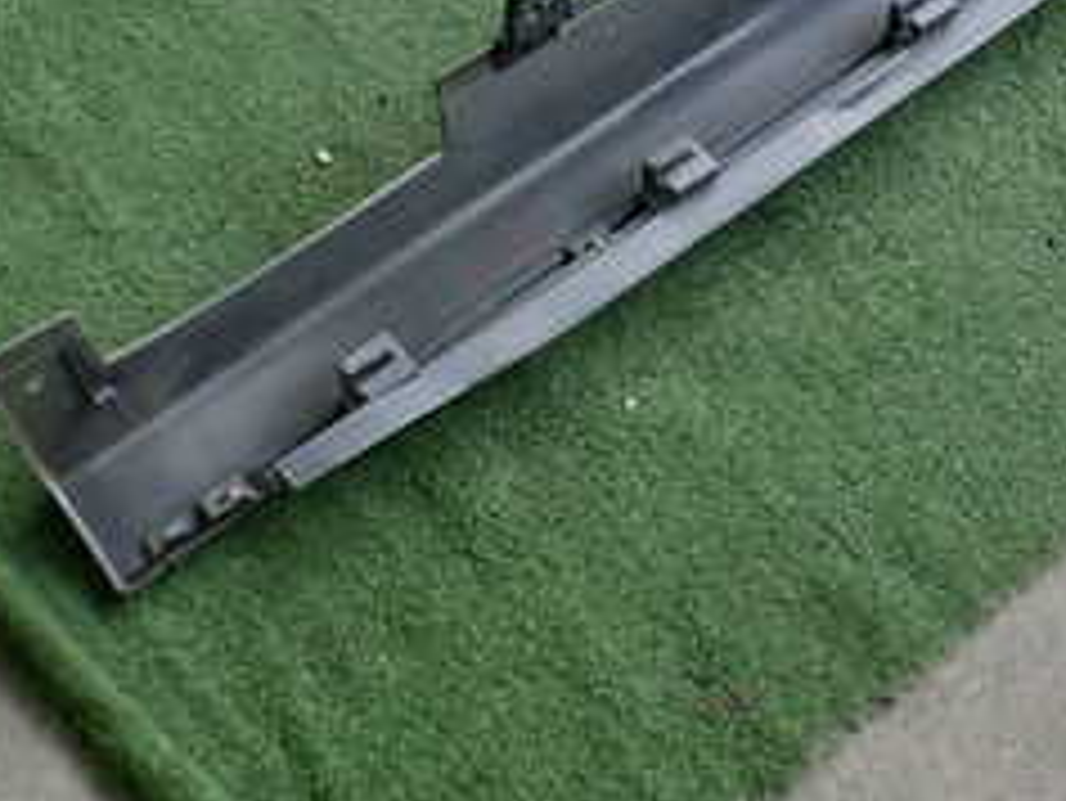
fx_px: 2342
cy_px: -126
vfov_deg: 18.5
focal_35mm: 76
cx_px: 1142
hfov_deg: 24.1
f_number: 2.3
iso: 200
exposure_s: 1/60
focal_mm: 5.4
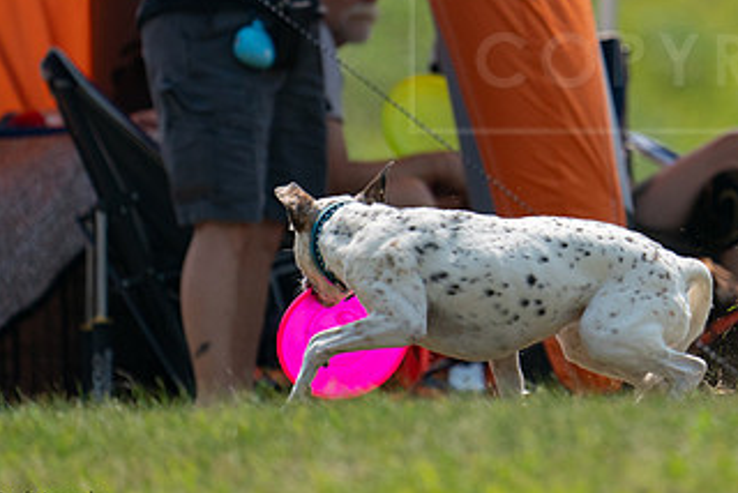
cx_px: 630
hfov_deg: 2.0
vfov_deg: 1.4
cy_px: 98
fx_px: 20764
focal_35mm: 1012
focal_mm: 559
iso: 1250
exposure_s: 1/4000
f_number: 6.3
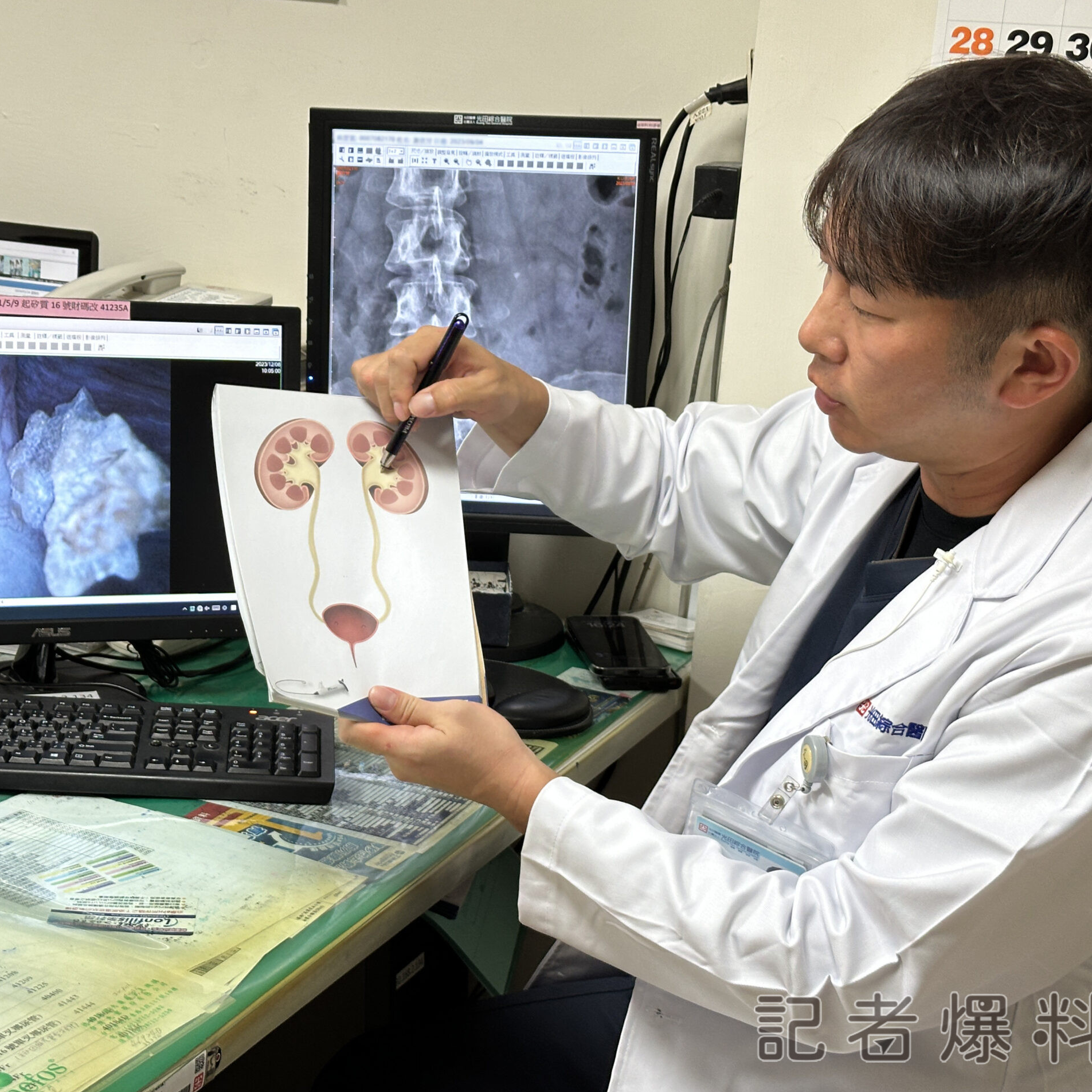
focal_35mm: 57
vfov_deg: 30.0
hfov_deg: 30.0
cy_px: 547
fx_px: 2034
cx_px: 466
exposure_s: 1/60
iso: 100
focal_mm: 6.86
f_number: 1.78
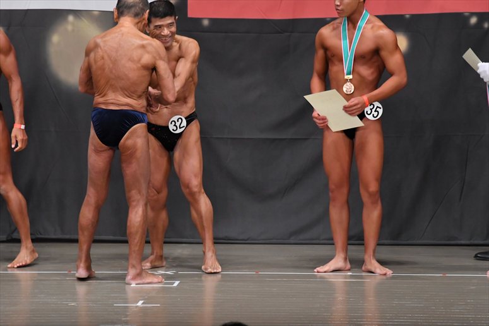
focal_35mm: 255
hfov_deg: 8.1
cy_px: 163
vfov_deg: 5.4
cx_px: 244
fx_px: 3462
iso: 5000
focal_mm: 170
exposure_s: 1/400
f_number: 5.6
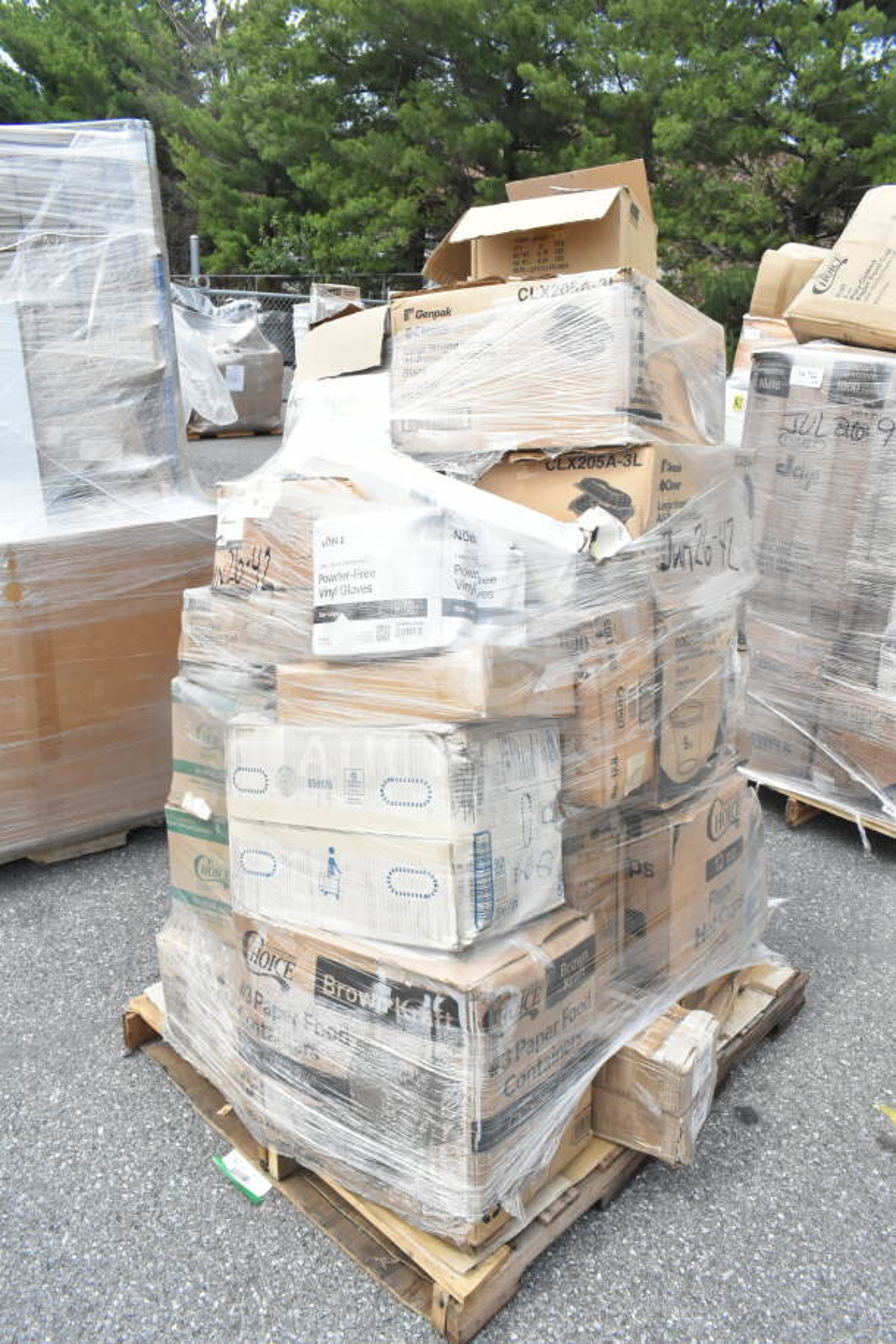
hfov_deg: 48.0
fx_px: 1007
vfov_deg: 67.4
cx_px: 448
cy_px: 672
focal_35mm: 27
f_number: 13
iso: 1600
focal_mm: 18
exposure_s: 1/640
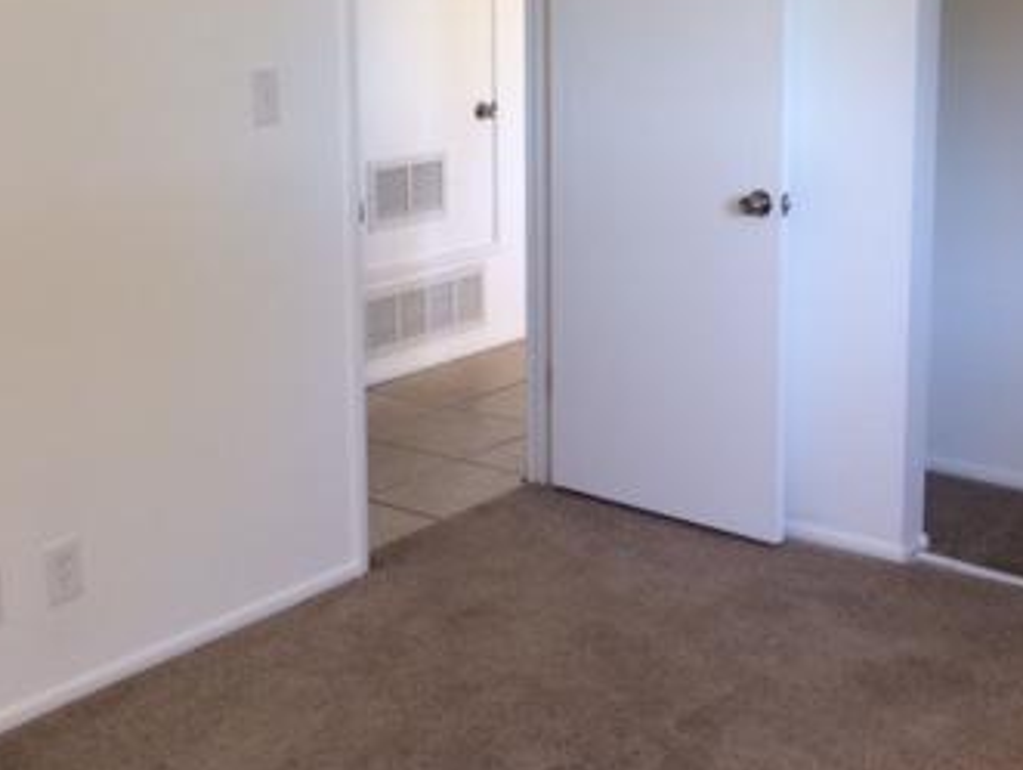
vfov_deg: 25.9
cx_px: 664
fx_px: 1657
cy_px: 210
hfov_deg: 34.1
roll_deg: +1.2
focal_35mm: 56
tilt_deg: -9.5
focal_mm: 4.15
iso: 32
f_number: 2.2
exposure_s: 1/30
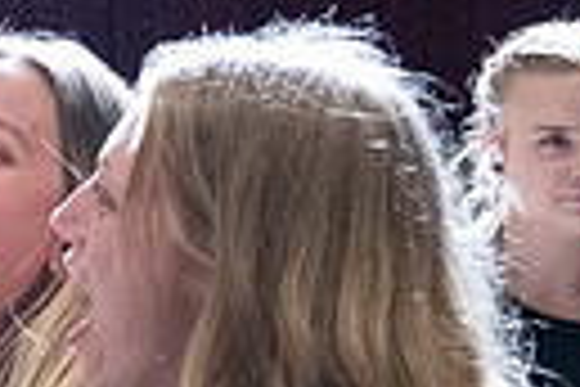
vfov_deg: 8.8
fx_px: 2513
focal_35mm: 156
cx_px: -443
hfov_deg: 12.2
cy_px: 299
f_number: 4
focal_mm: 26.5
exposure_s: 1/400
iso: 8000
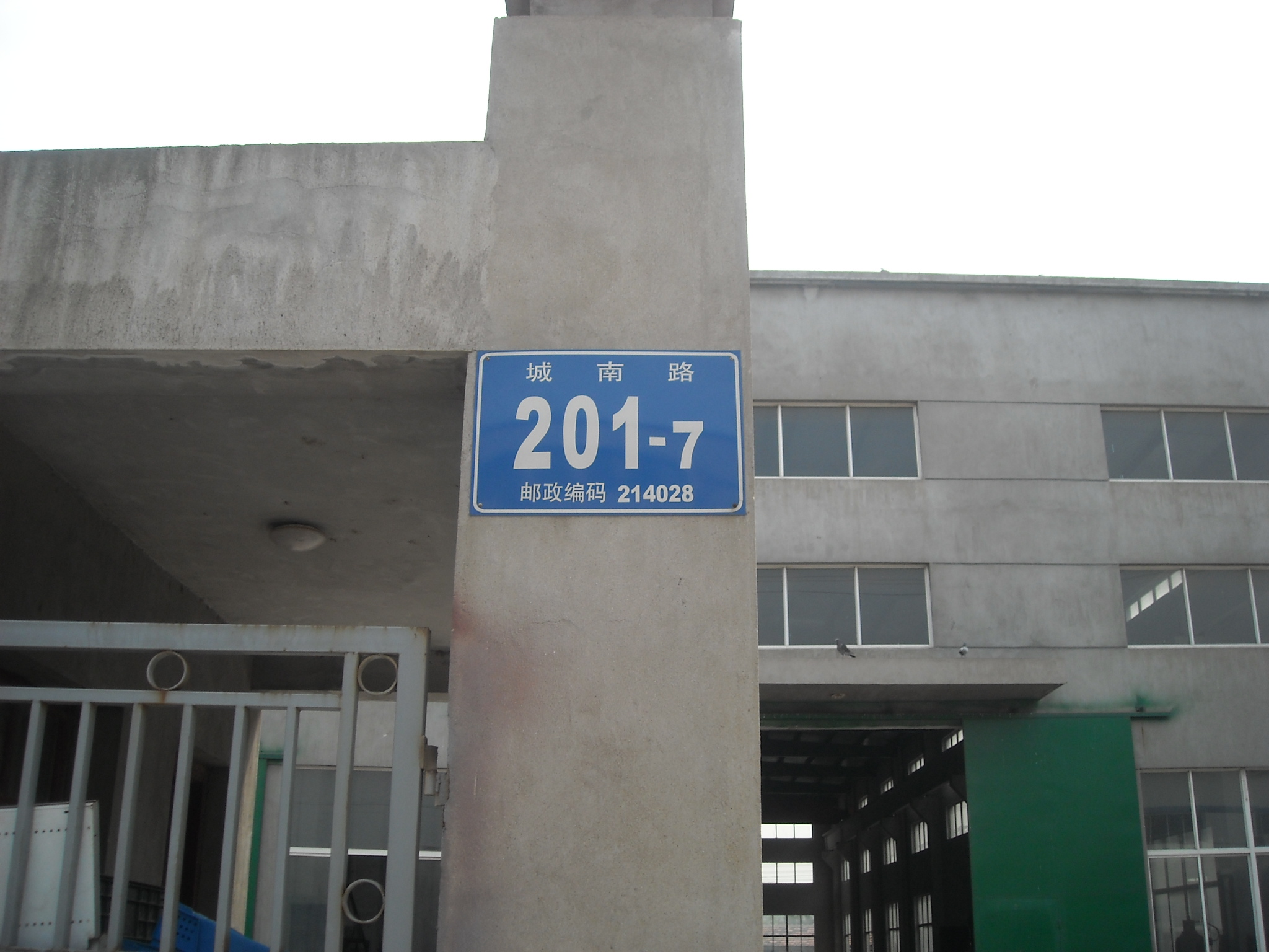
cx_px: 634
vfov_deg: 40.7
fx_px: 1283
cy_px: 476
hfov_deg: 52.6
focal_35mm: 35
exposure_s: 1/148
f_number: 5.6
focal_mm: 5.7
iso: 64
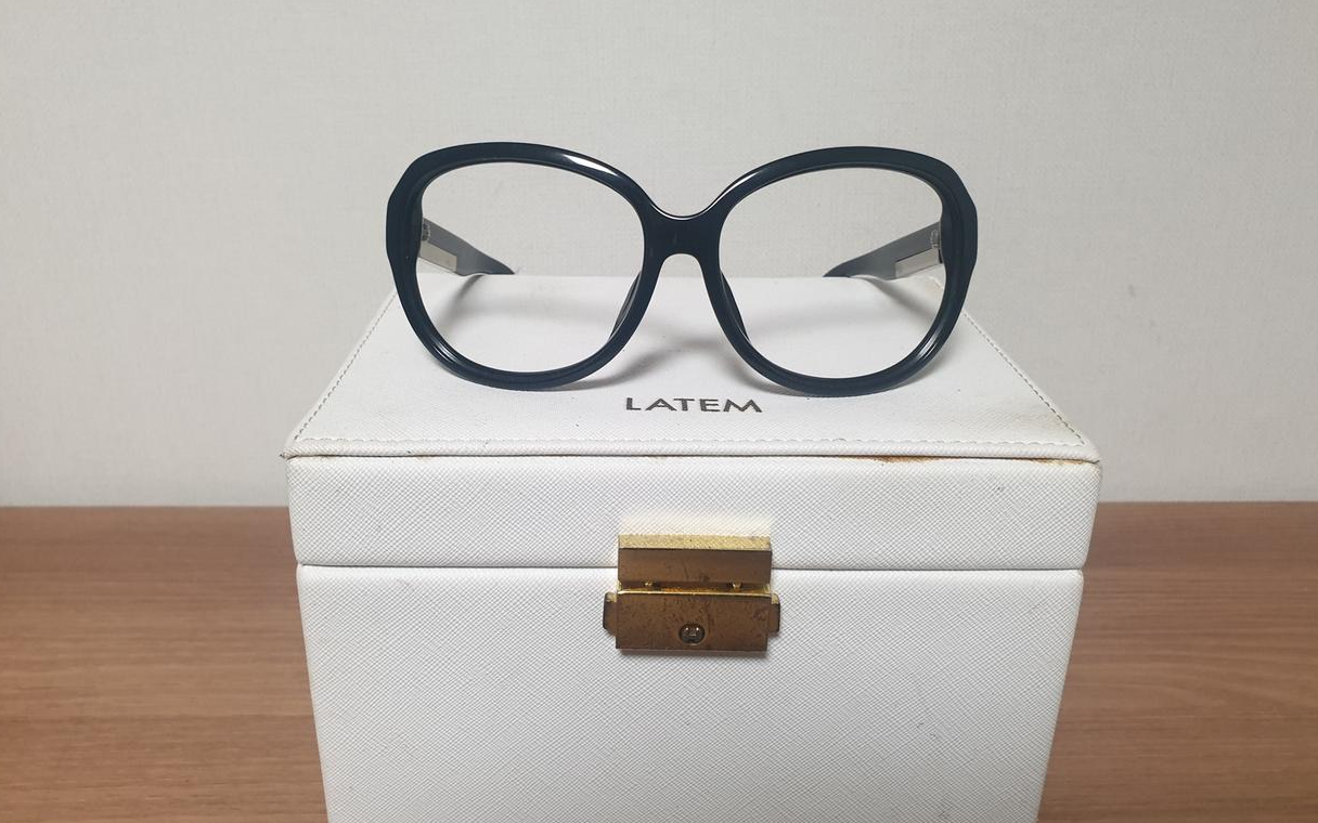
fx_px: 1042
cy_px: 378
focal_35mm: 29
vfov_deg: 43.1
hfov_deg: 64.6
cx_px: 648
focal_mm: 4.3
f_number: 2.4
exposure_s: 1/40
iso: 320
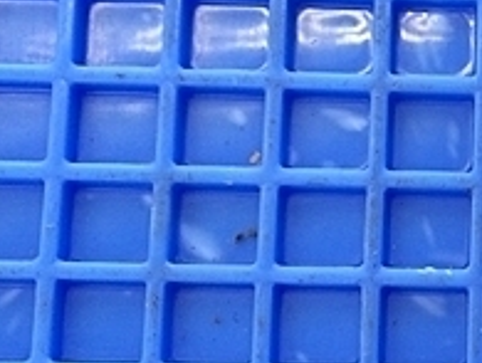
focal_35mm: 95
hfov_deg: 19.1
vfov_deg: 15.6
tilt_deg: -82.3
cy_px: 242
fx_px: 1325
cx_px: 630
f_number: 2.2
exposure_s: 1/30
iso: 50
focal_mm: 4.15
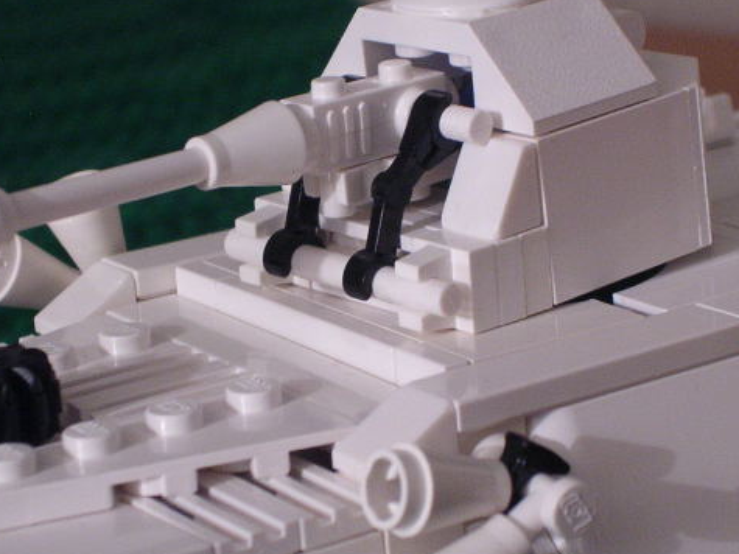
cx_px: 403
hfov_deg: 12.7
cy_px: 216
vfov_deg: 9.6
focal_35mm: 155
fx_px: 3308
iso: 400
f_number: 4.9
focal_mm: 17.4
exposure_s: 1/1.1
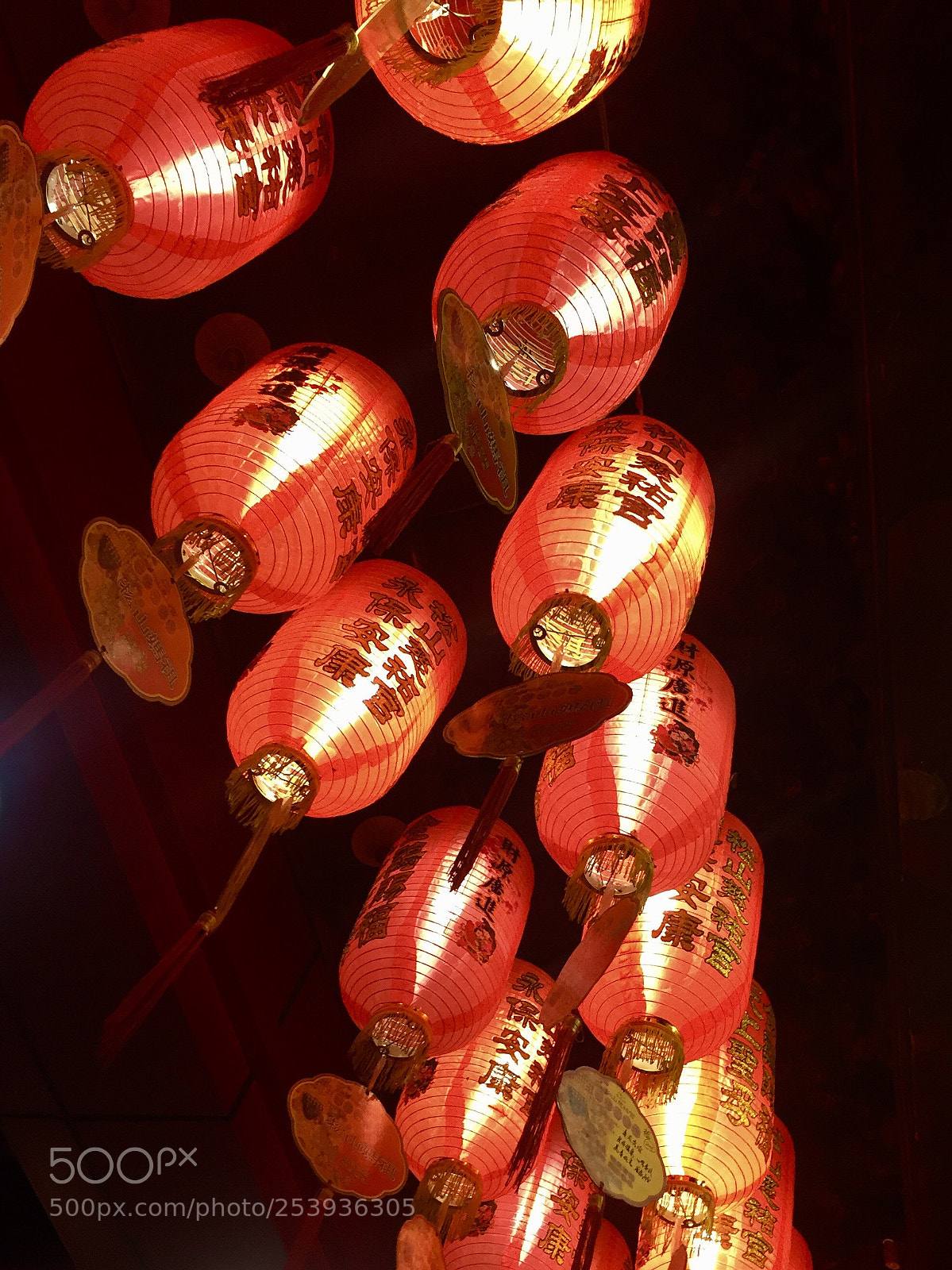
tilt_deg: +56.3
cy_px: 635
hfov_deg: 48.2
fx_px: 1064
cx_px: 476
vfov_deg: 61.7
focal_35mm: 29
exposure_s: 1/30
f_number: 2.2
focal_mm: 4.15
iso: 80
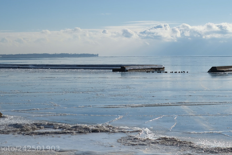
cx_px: 126
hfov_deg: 23.4
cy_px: 40
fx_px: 561
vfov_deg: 15.6
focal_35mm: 87
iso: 200
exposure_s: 1/8000
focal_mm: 35
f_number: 2.8
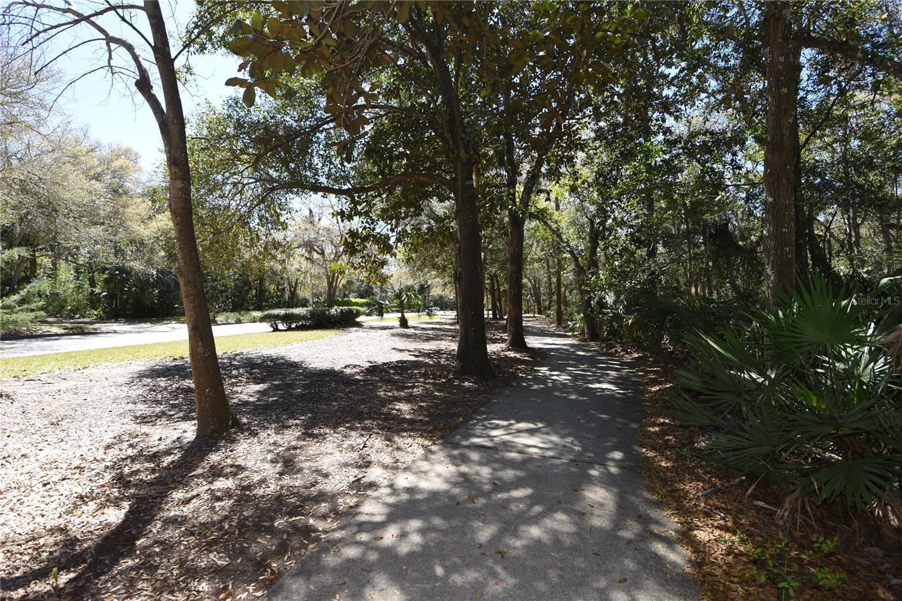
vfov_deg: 77.3
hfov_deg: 100.4
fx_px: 376
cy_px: 300
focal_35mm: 15
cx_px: 451
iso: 100
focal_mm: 10
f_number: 5
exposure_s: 1/100
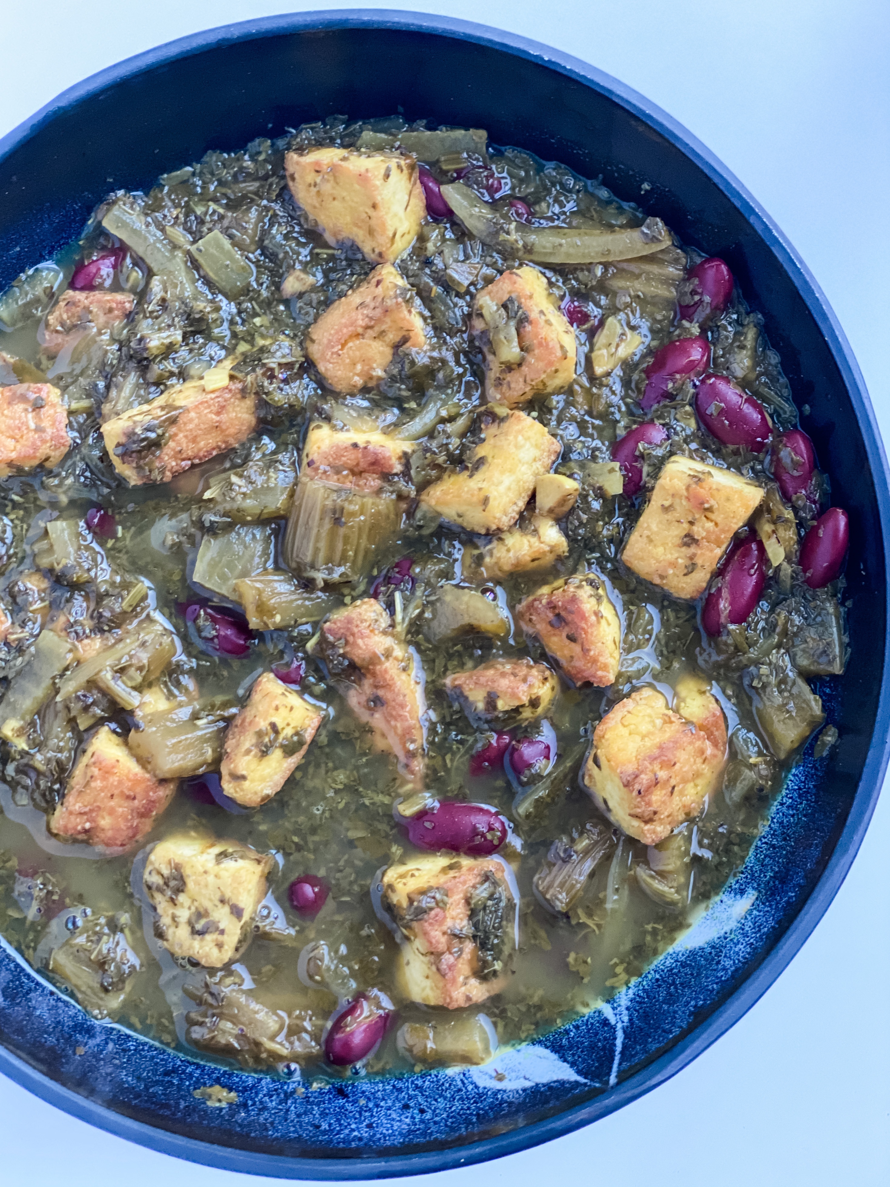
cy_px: 594
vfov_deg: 36.8
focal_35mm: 52
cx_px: 445
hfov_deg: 28.0
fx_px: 1783
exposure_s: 1/40
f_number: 2
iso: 320
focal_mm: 6
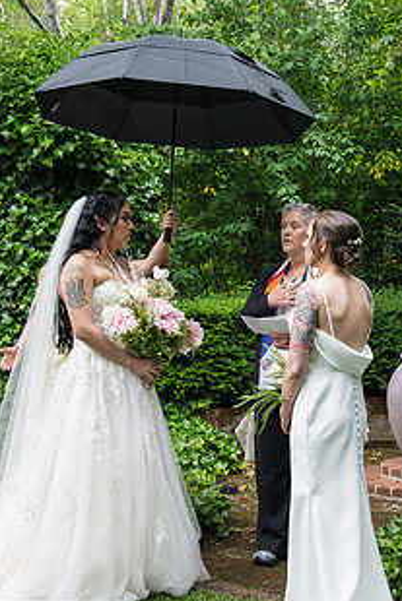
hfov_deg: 23.3
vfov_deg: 34.5
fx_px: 970
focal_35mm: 58
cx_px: 282
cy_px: 298
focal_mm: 31
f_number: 4
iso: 1000
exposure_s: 1/400
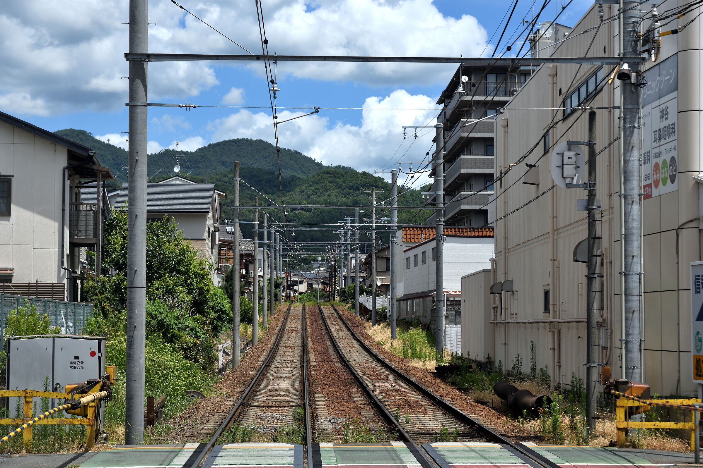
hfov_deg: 23.9
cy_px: 234
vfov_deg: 16.1
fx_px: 1660
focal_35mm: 85
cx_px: 352
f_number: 8
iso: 72
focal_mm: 85
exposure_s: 1/320
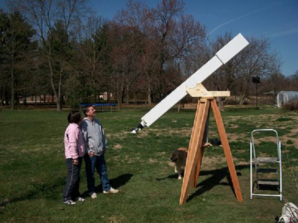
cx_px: 149
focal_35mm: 32
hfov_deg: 56.8
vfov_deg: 44.2
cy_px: 112
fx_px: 275
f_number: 5.5
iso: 80
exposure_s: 1/800
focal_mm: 5.7
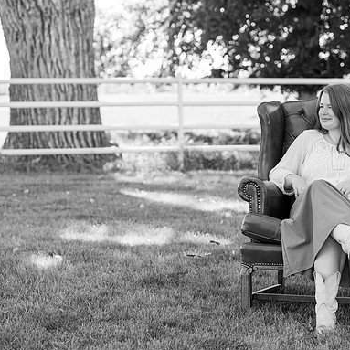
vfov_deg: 19.3
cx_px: 225
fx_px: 1030
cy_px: 174
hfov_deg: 19.3
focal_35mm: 90
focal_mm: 70
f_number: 3.5
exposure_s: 1/400
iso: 320
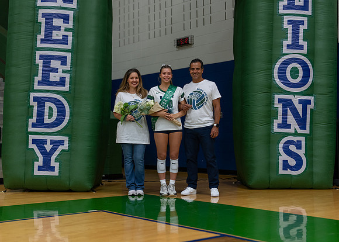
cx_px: 162
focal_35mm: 52
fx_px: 504
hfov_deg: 37.1
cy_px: 121
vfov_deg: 27.0
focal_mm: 50
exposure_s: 1/320
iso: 800
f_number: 1.8
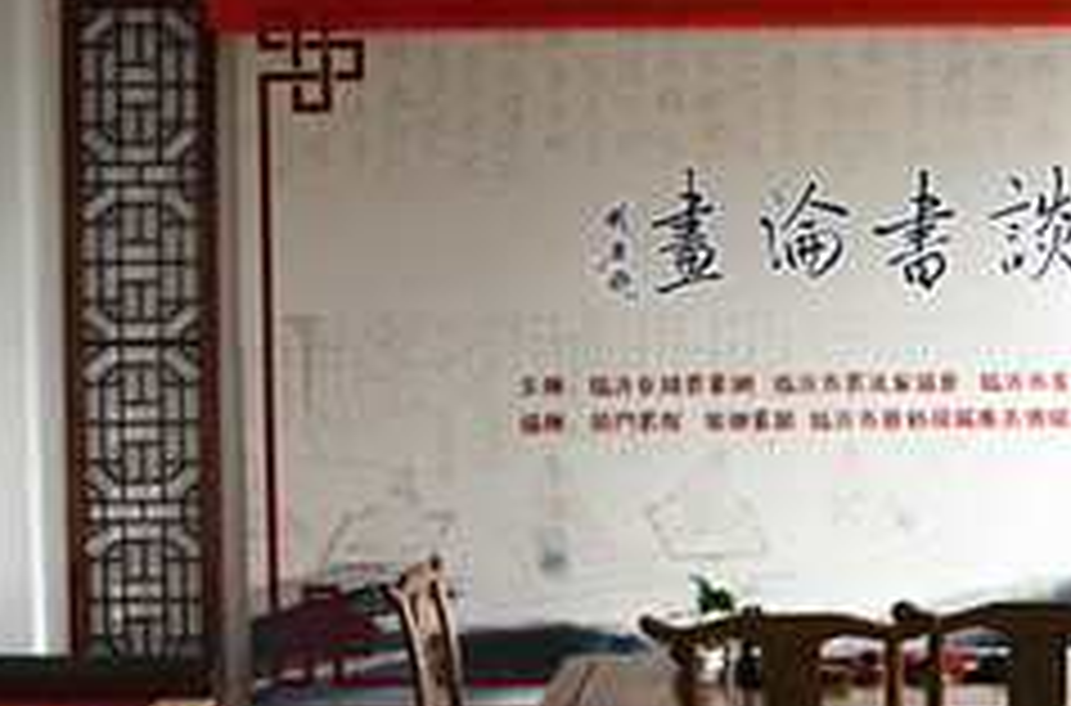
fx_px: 1958
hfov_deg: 30.1
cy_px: 441
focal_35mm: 66
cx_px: 806
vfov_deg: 20.4
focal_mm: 21
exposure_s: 1/160
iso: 800
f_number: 6.3
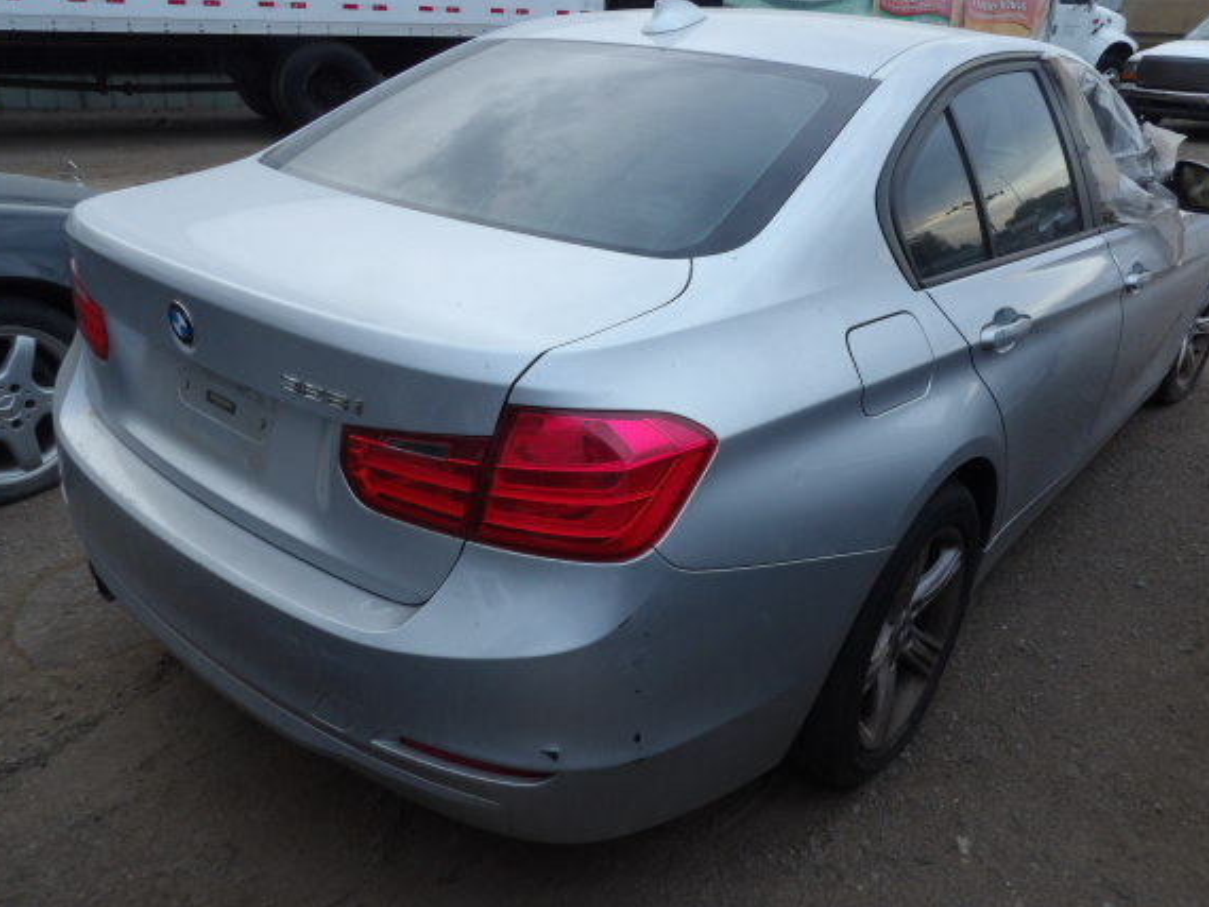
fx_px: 943
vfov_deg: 51.3
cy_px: 401
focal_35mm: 27
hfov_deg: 65.3
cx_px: 618
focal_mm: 4.3
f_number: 3.2
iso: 198
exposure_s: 1/33
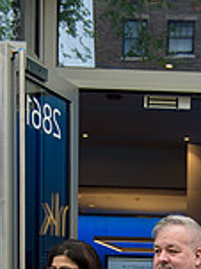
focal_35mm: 109
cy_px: 372
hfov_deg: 13.2
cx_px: 244
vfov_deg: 16.8
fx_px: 845
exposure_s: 1/250
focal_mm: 38
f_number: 5
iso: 200
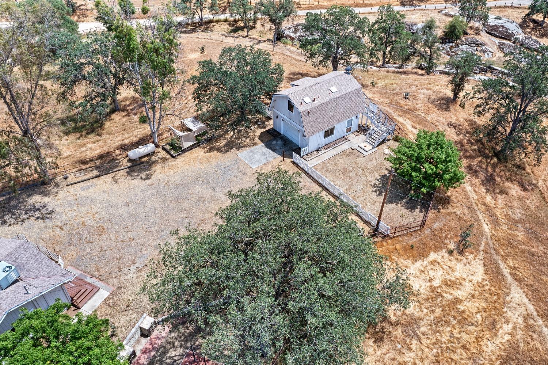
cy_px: 182
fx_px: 426
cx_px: 274
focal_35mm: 28
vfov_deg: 46.4
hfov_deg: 65.5
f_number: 4.5
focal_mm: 10.26
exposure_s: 1/30
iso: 100
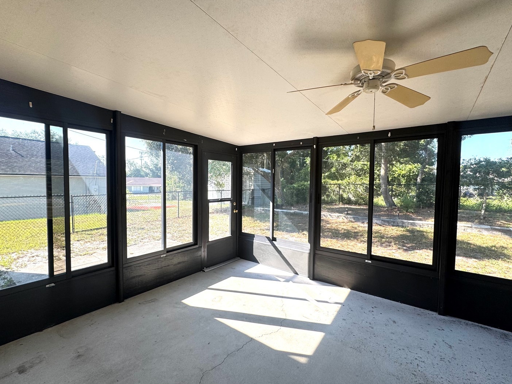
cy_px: 193
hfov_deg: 94.4
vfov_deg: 78.1
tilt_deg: -2.3
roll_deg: -0.4
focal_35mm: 16
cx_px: 245
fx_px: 237
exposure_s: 1/99
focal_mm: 2.22
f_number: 2.2
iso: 50
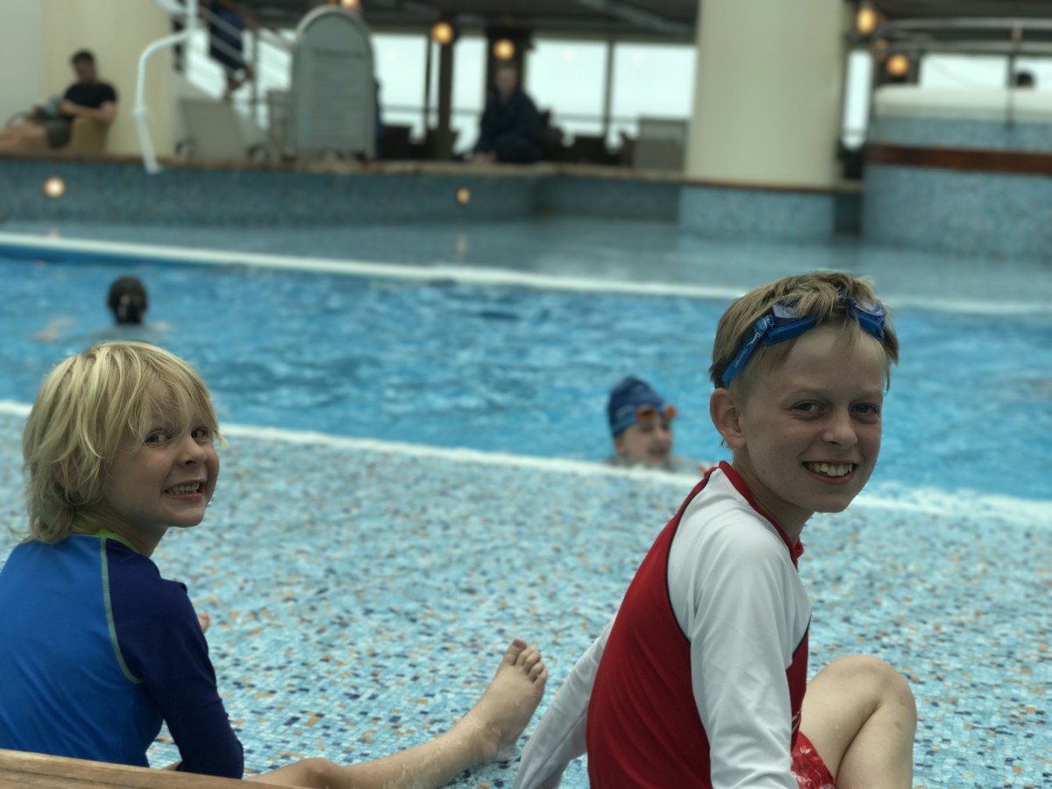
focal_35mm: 57
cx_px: 526
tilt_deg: -12.4
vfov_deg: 25.7
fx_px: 1732
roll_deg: +0.2
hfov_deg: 33.8
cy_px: 394
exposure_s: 1/187
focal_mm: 6.6
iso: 20
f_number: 2.8
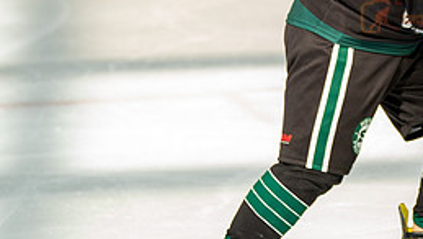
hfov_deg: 4.7
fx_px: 5185
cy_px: 22
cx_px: 431
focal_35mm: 462
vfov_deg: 2.6
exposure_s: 1/2500
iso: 1600
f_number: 3.5
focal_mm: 197
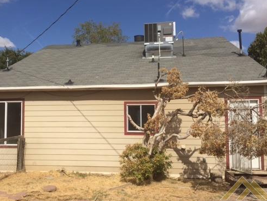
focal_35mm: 38
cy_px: 92
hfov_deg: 48.6
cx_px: 104
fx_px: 293
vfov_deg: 37.7
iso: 32
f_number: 2.2
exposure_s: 1/4950
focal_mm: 4.15
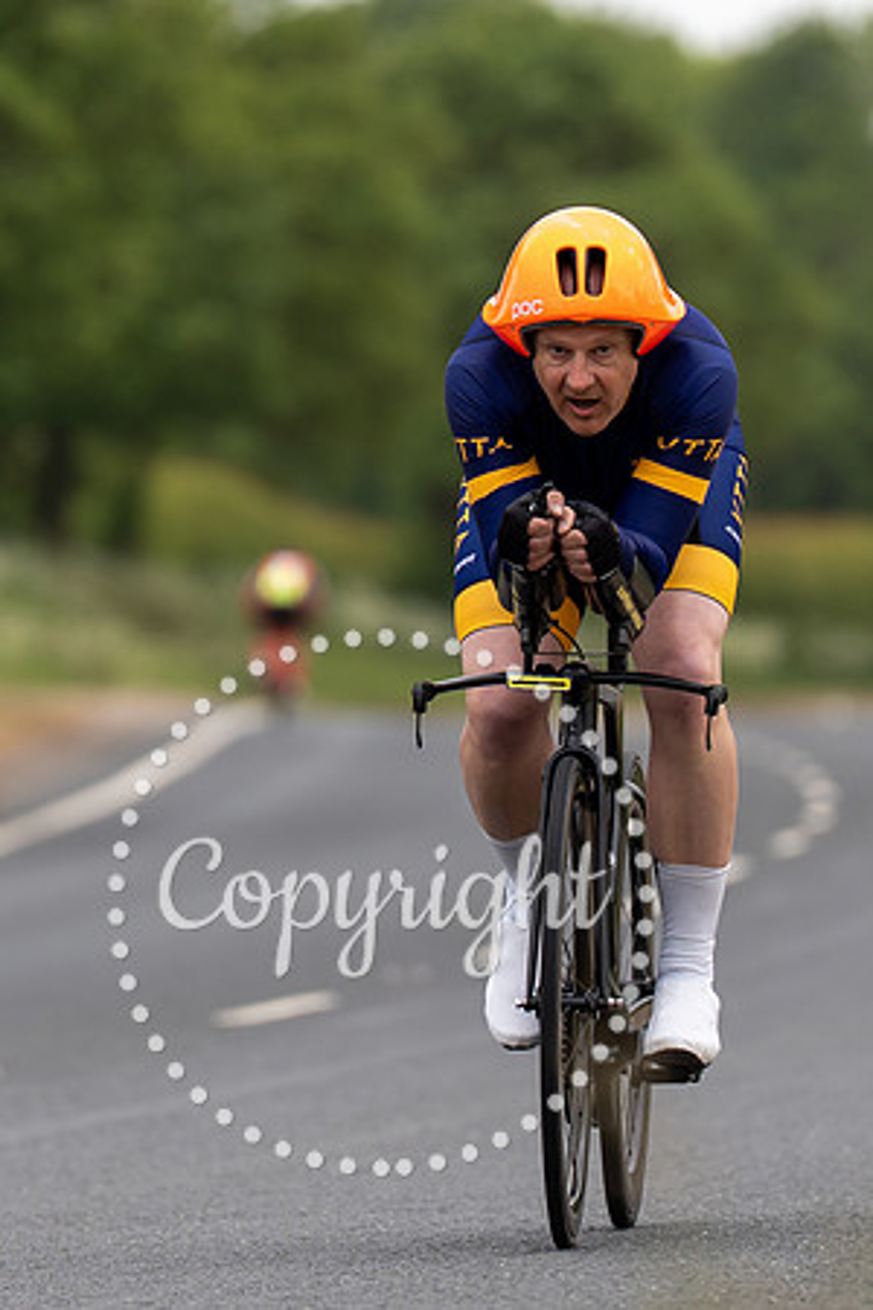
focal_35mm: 506
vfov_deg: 4.1
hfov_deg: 2.7
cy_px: 483
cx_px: 490
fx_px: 18422
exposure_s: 1/1250
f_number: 3.2
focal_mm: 200
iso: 160
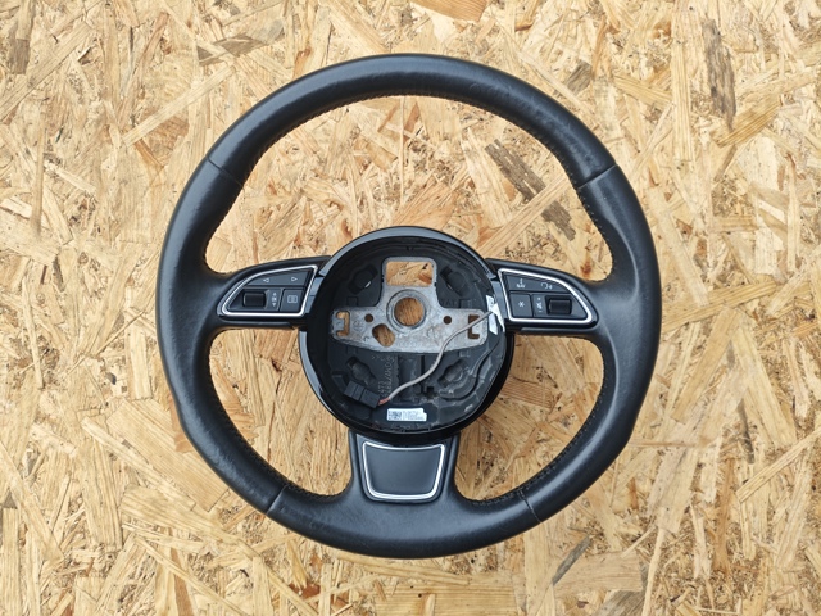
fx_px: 617
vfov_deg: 53.1
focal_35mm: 26
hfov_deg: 67.3
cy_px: 308
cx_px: 410
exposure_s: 1/1032
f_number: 1.5
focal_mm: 4.94
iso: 160
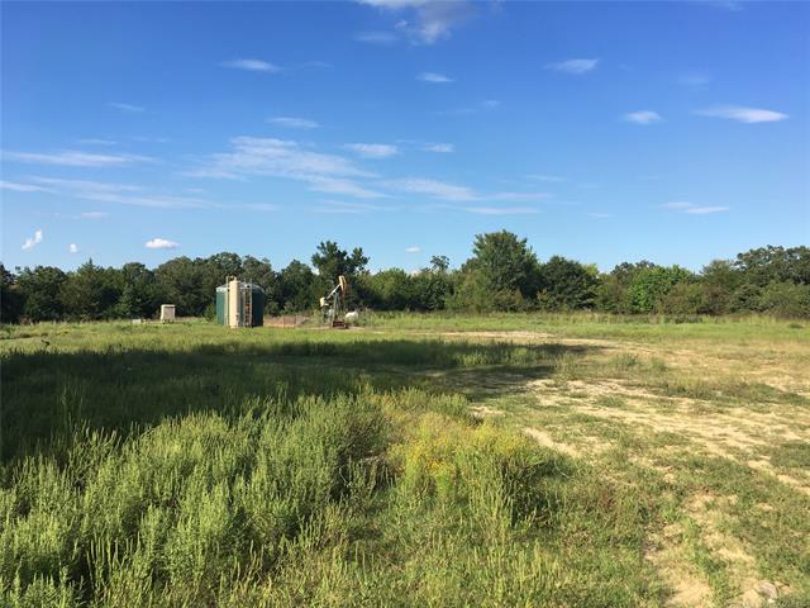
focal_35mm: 29
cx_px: 405
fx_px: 679
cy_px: 304
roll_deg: -1.5
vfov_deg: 48.2
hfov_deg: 61.7
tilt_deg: -1.0
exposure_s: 1/1241
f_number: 2.2
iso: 25
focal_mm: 4.15
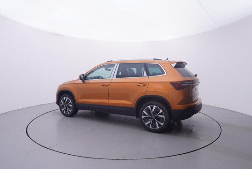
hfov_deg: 77.3
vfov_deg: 56.2
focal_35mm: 22
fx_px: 158
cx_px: 126
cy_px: 84
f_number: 5
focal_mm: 15
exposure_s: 1/80
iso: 200
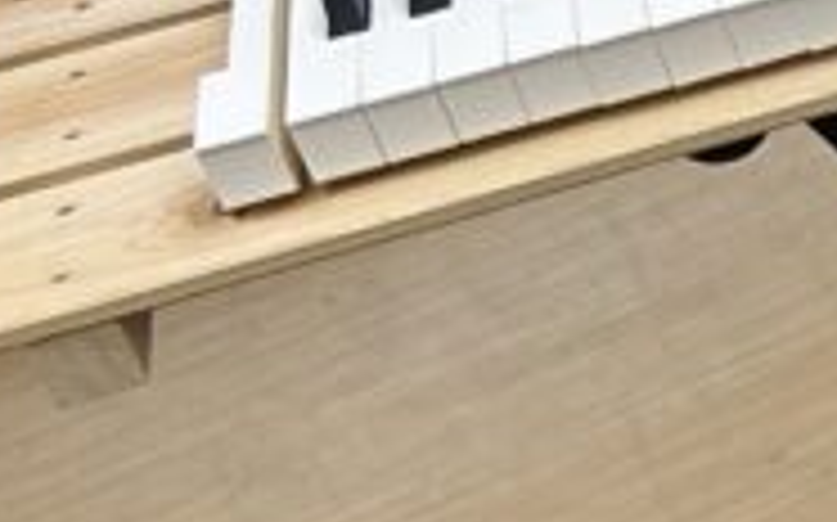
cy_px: 212
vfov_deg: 8.6
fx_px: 3465
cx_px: 2102
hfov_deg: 11.2
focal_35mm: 152
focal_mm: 5.7
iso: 64
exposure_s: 1/100
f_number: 1.5
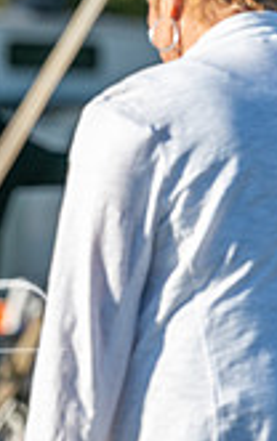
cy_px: 493
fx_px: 7825
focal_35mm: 649
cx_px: -402
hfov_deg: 2.0
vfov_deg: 3.2
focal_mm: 182
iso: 200
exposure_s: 1/1250
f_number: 4.5
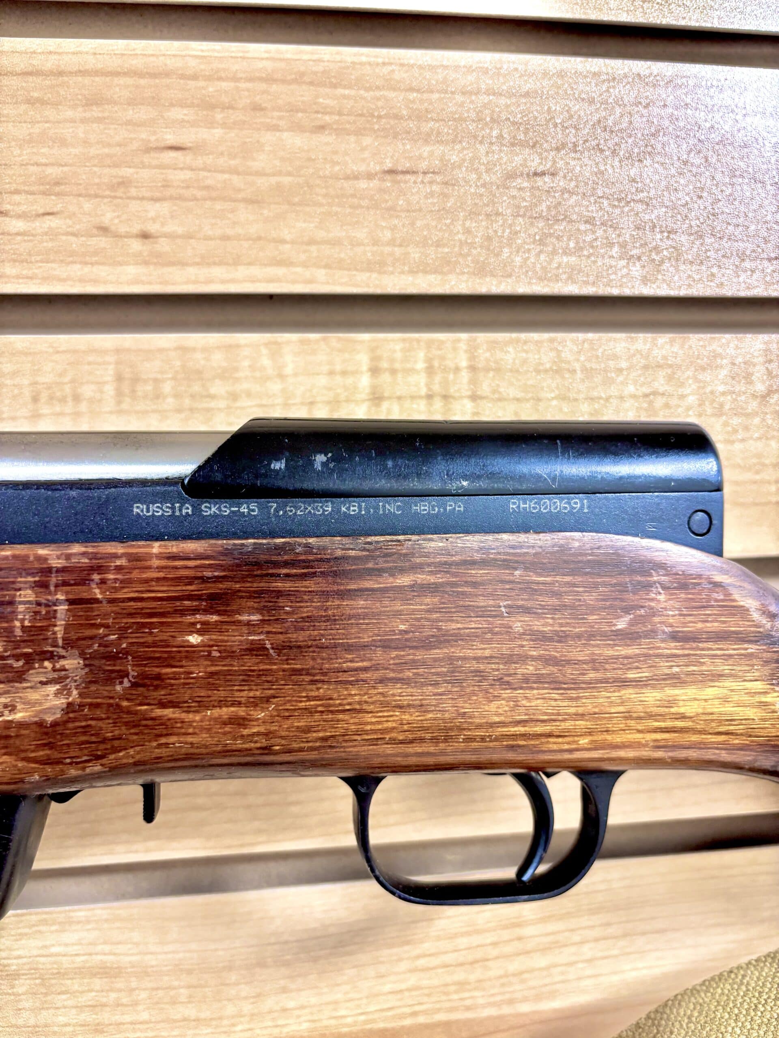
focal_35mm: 26
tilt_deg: -2.3
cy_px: 519
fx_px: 780
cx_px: 390
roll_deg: +1.0
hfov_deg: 53.1
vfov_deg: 67.3
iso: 160
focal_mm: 5.96
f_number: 1.6
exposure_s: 1/60
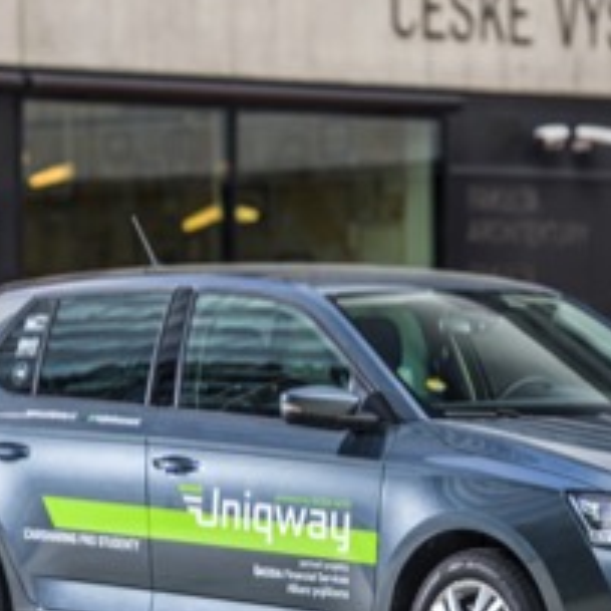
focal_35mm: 302
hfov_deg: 5.8
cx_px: 375
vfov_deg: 5.8
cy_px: 312
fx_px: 6031
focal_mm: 135
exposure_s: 1/250
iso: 200
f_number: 2.8
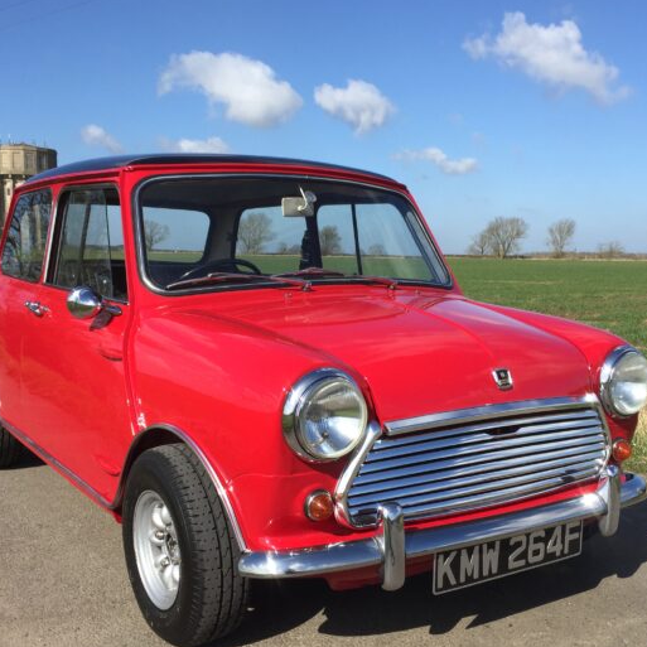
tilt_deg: -6.0
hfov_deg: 41.8
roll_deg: +0.1
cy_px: 351
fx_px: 846
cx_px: 343
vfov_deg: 41.8
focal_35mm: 40
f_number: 2.2
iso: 32
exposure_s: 1/1799
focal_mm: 4.15
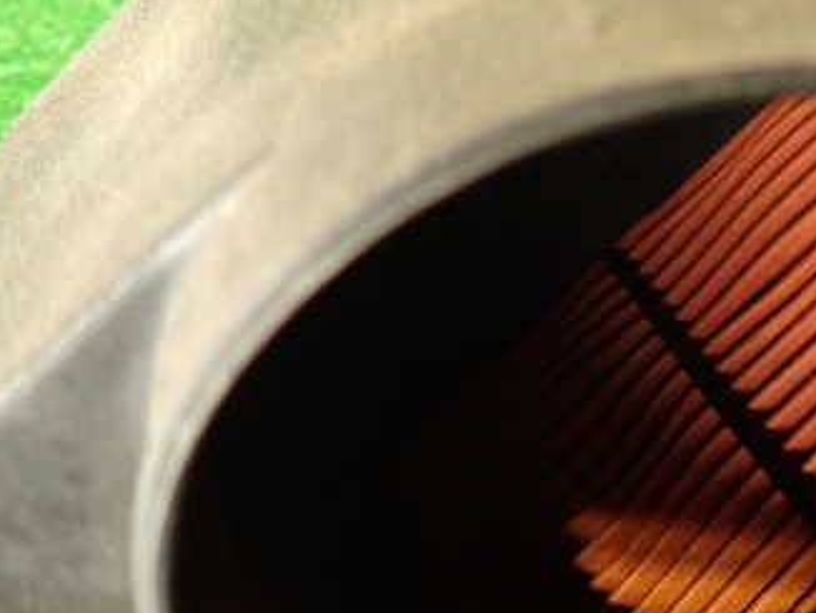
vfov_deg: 30.8
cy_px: 483
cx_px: 691
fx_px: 1085
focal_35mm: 46
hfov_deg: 39.1
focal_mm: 4.5
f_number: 2
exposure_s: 1/30
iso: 500
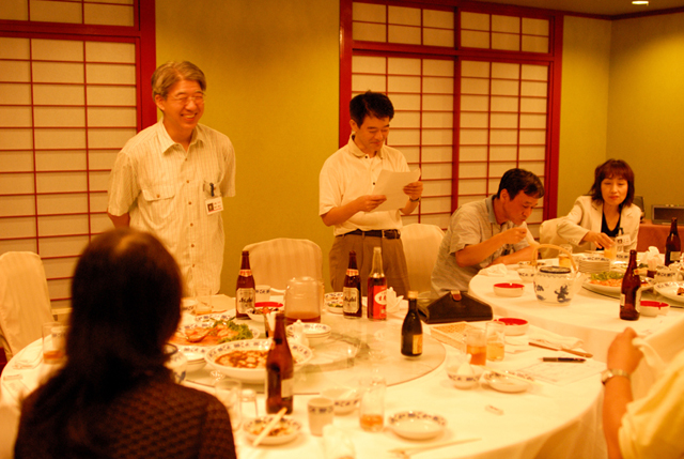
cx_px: 342
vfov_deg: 32.0
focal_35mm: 42
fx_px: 799
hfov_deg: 46.3
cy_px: 230
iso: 800
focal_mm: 28
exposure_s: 1/80
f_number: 2
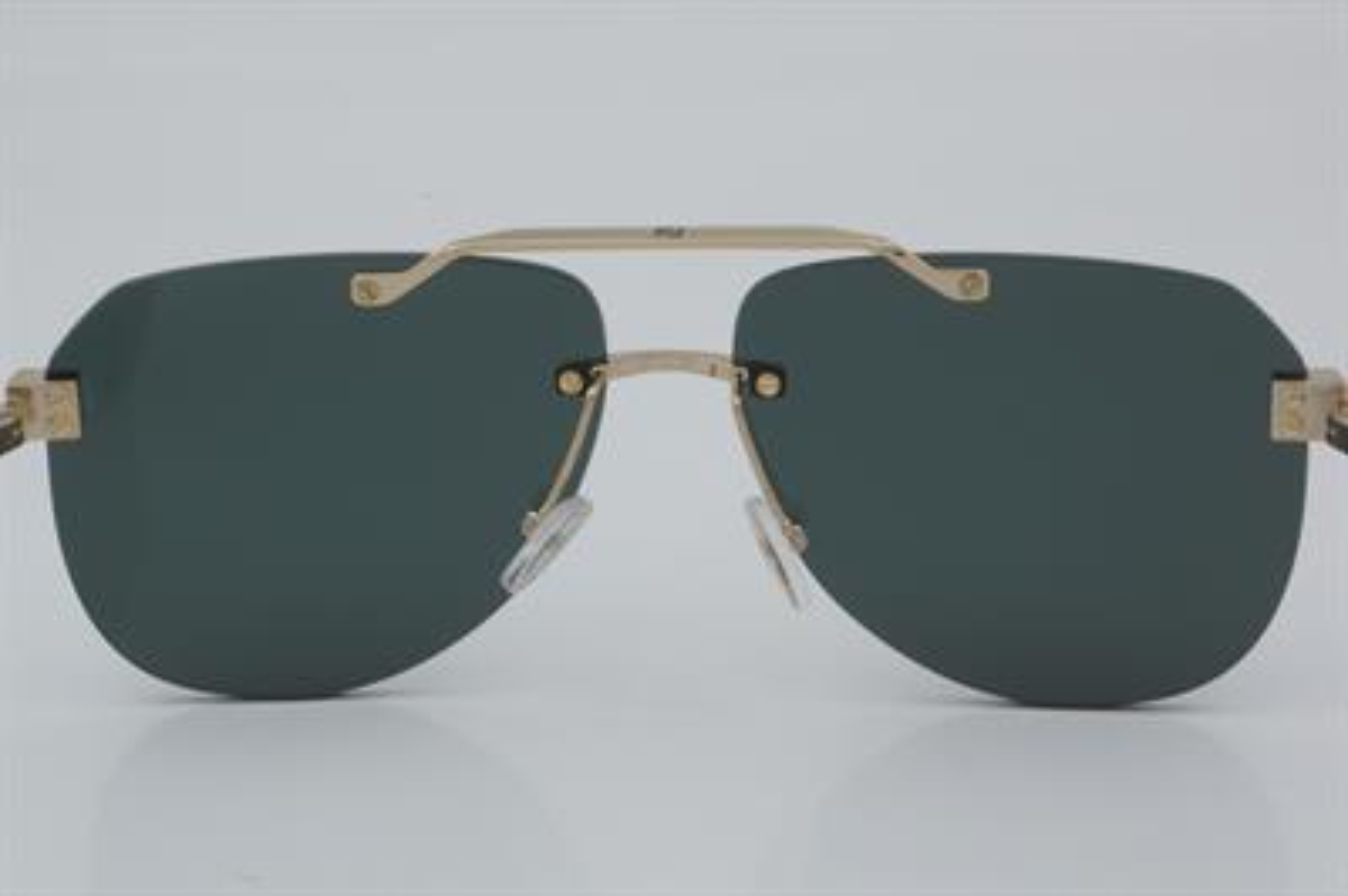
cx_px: 674
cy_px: 448
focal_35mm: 82
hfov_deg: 24.6
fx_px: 3087
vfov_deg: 16.5
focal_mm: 55
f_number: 32
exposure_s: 1/4
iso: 100
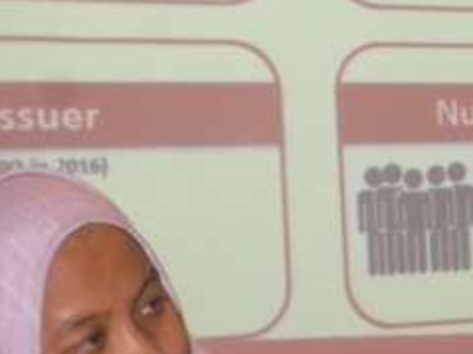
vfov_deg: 14.9
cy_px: 267
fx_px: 1352
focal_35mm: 99
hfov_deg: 18.5
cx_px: 615
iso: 160
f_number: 3.7
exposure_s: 1/40
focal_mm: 5.2
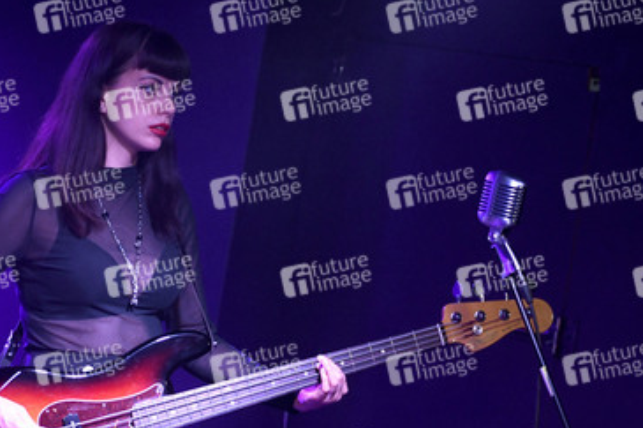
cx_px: 279
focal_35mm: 105
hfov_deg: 19.5
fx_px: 1874
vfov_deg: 13.0
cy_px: 232
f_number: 3.2
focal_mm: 85
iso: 2000
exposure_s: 1/125
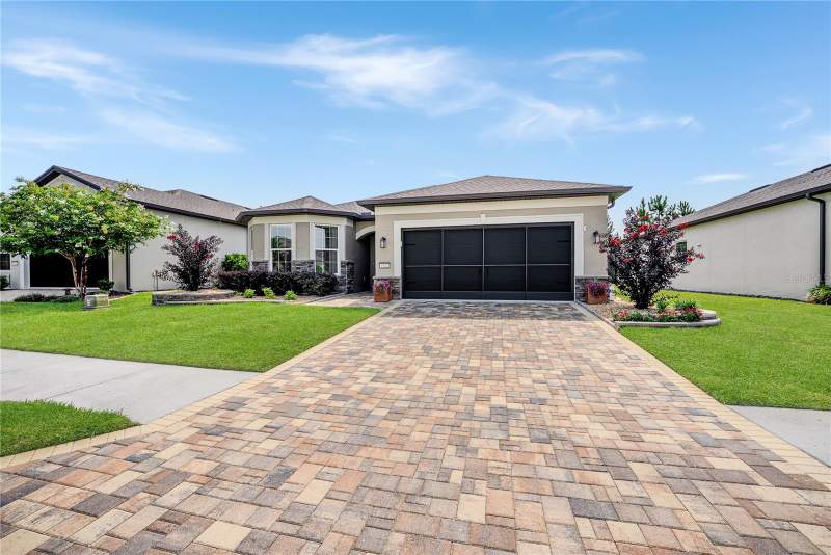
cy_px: 278
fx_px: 323
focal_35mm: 14
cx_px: 416
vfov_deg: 81.3
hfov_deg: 104.2
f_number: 6.3
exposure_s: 1/125
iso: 80
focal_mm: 14
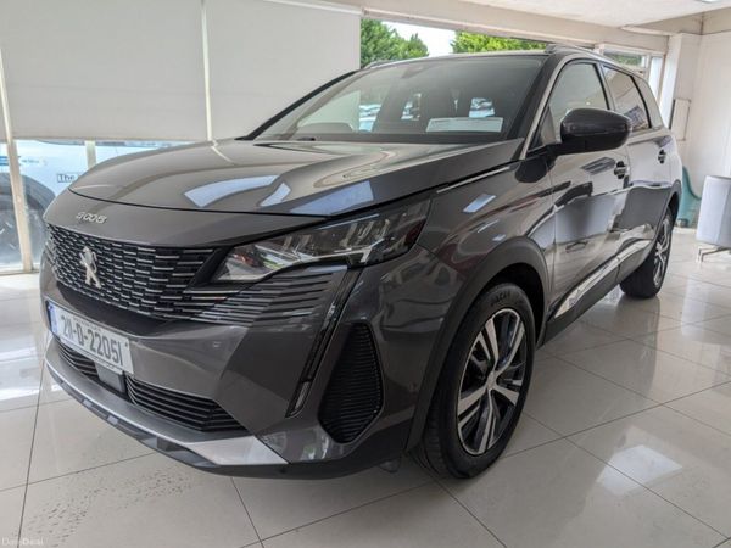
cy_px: 274
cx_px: 366
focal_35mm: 24
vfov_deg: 56.8
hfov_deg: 71.6
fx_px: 507
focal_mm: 6.9
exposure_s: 1/166
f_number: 1.68
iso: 21
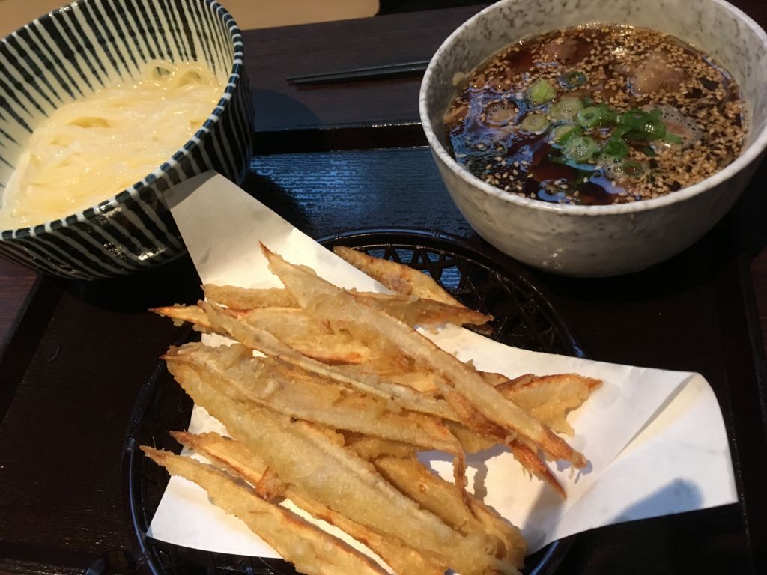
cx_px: 384
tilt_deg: -53.9
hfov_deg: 61.7
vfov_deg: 48.2
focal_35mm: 29
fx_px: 643
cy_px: 288
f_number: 2.2
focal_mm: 4.15
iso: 200
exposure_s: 1/17
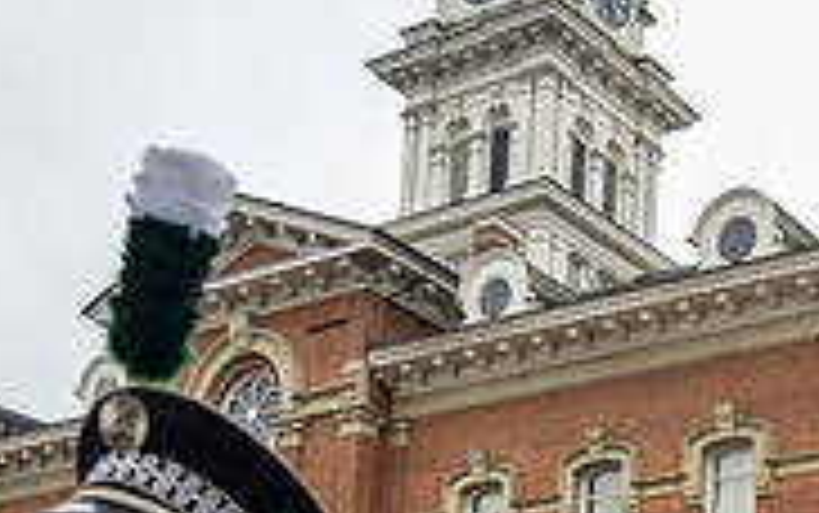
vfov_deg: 15.4
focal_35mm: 78
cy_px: 781
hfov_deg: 25.1
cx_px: 837
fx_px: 1742
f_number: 4
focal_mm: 24
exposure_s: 1/1600
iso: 800
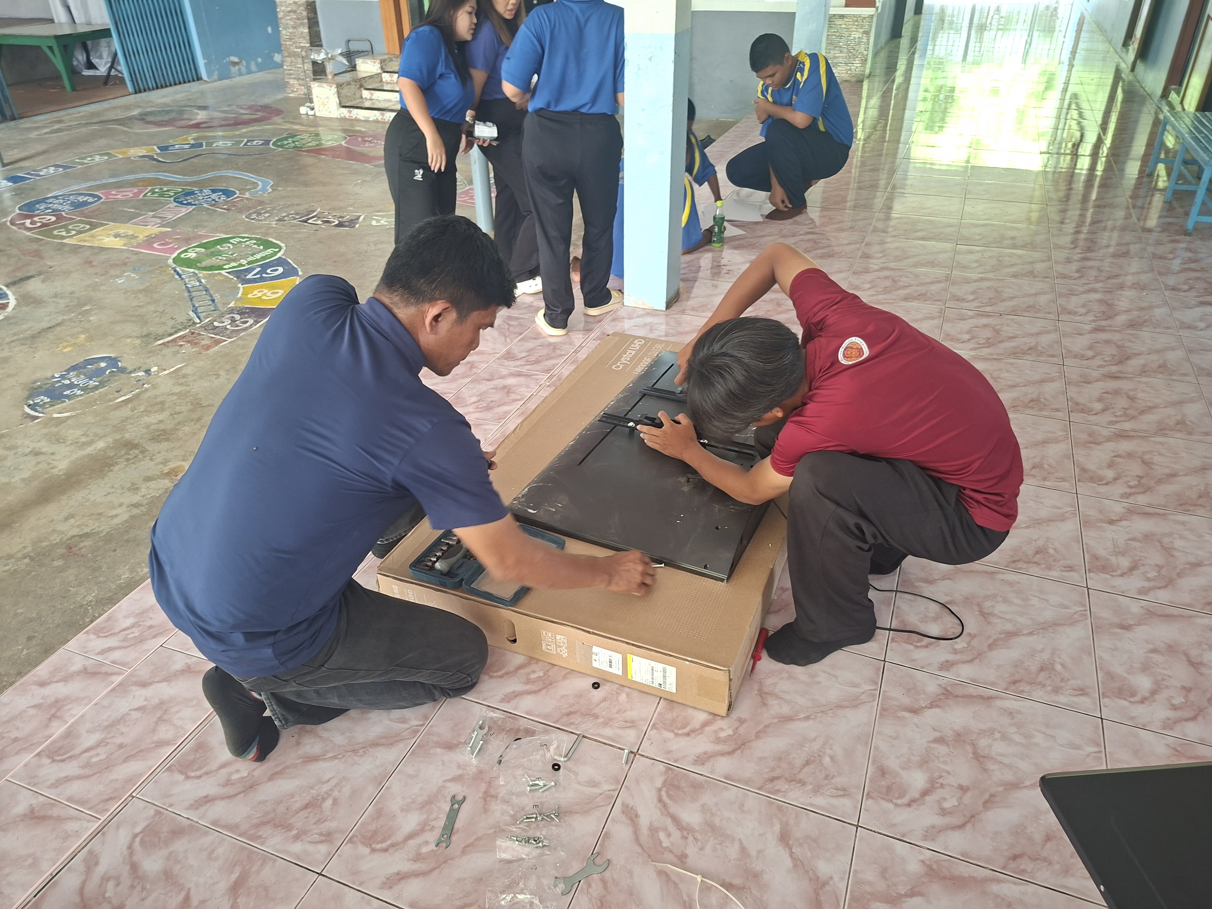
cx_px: 606
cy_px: 454
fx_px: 805
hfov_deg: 73.9
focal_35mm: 23
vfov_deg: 58.9
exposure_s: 1/50
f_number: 1.8
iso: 250
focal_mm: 5.54
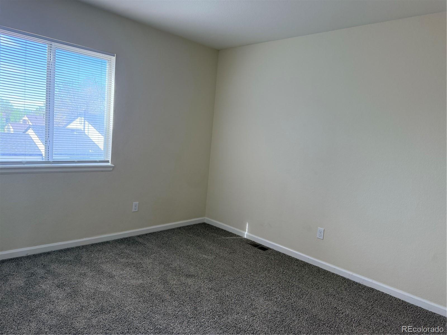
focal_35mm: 24
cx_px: 224
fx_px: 310
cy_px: 168
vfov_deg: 56.8
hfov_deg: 71.6
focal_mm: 6.76
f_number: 1.78
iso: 200
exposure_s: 1/194
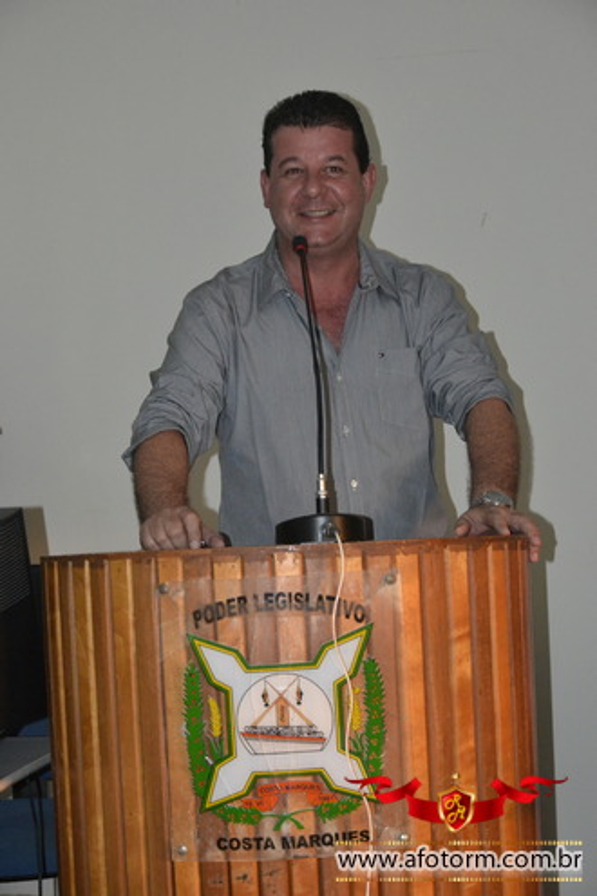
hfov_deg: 17.5
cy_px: 448
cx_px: 298
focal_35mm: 78
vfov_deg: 26.0
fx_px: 1940
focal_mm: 52
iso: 3200
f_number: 5
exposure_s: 1/60
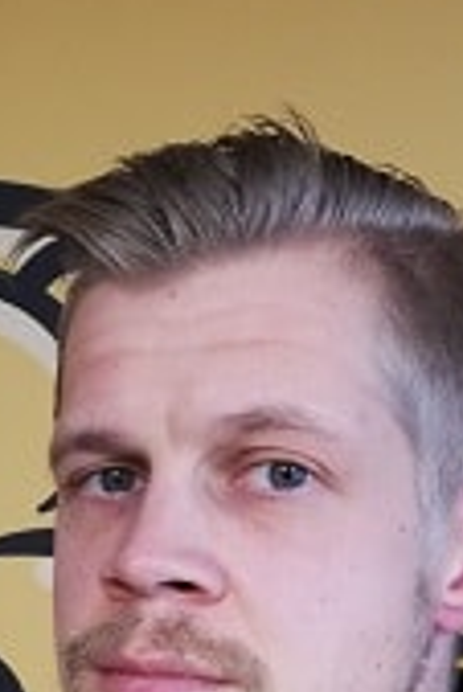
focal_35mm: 72
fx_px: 1386
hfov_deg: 17.7
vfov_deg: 27.0
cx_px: -139
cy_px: 633
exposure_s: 1/33.3
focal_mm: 3.81
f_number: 2.2
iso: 400
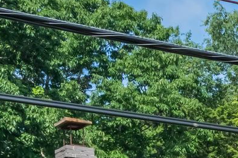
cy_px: 368
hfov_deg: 13.3
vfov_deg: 9.8
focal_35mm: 124
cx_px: 525
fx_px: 820
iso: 320
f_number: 10
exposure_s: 1/400
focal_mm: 16
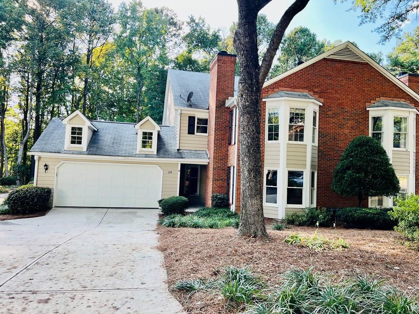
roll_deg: -2.1
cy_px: 152
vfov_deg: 49.7
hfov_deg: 63.4
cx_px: 214
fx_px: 339
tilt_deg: +3.5
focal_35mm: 28
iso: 50
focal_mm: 5.7
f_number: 1.5
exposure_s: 1/404
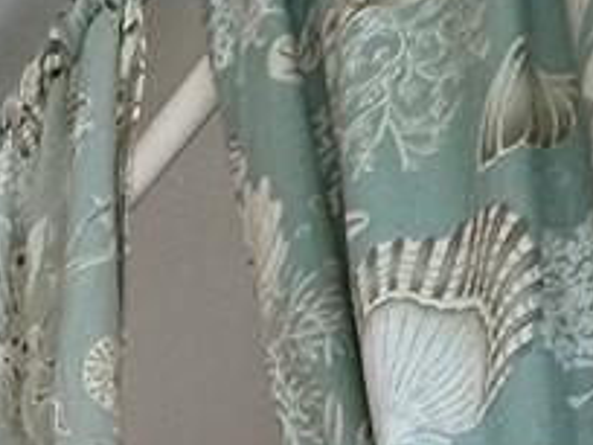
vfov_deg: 8.4
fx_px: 1884
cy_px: 1707
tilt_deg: -1.4
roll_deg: +0.6
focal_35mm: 110
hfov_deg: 15.8
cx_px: -398
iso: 80
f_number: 2.2
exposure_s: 1/120
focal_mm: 2.22
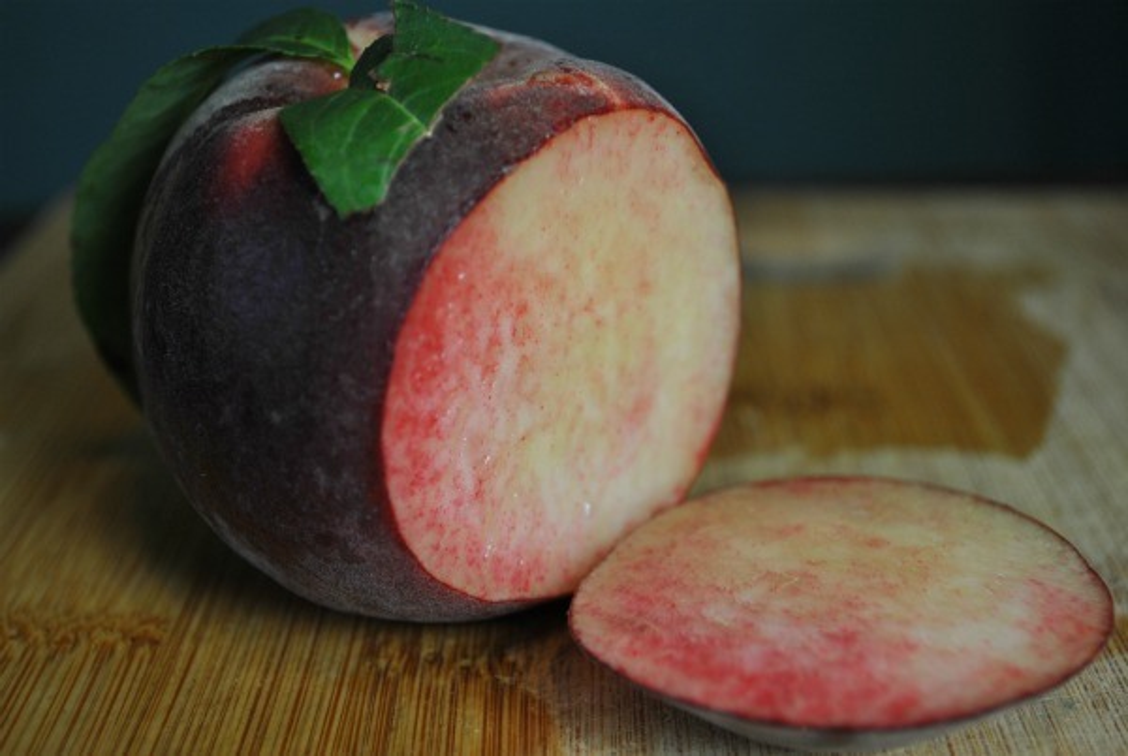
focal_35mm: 57
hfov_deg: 35.0
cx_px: 564
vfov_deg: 23.9
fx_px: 1789
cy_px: 378
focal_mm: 38
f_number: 5.3
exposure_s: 1/60
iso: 200
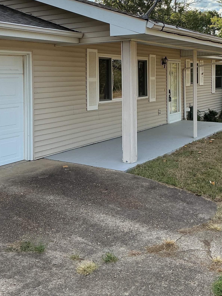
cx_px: 141
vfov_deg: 43.8
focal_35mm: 42
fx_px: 359
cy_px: 88
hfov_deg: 34.1
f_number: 1.8
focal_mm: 3
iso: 25
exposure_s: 1/997
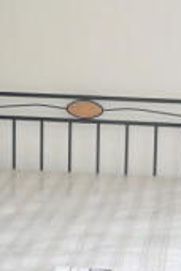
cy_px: 143
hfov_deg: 13.8
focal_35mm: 99
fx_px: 747
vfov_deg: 20.6
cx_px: 107
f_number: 2.8
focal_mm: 4.6
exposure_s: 1/30
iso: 160
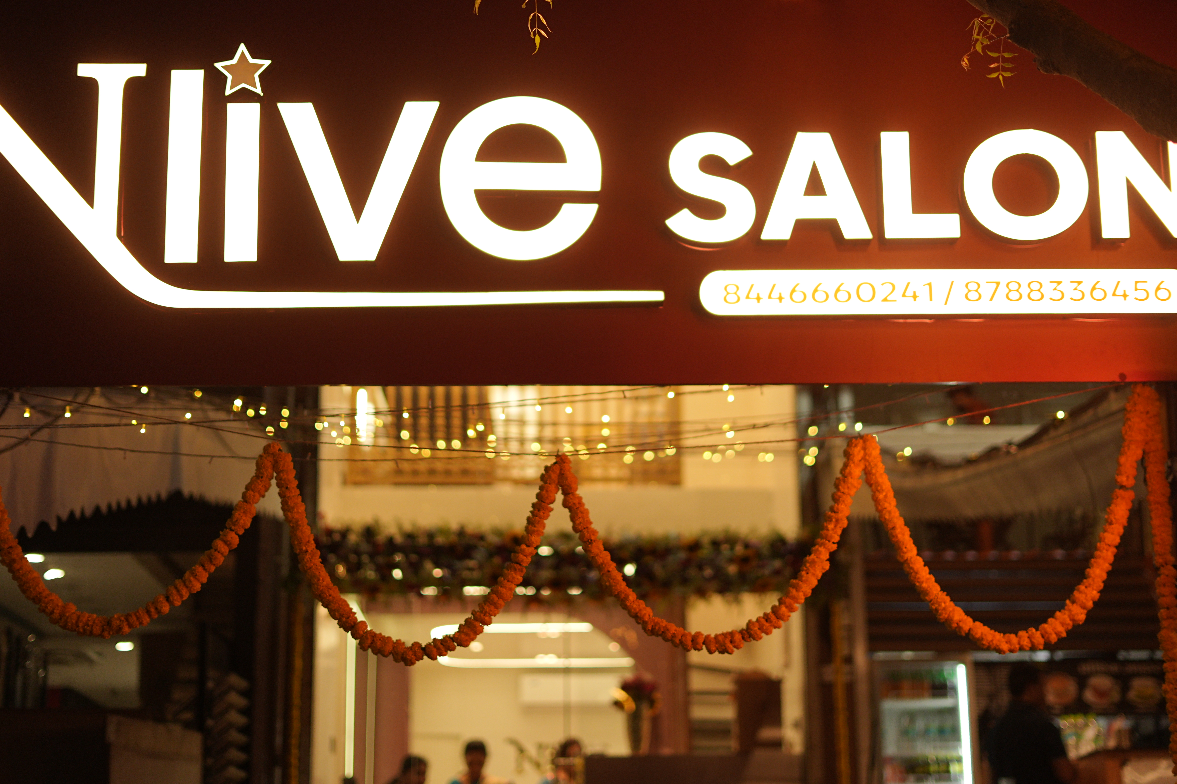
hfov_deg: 31.0
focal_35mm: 65
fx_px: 2125
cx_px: 609
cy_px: 303
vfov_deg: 20.9
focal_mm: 50
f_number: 1.8
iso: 640
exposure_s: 1/400
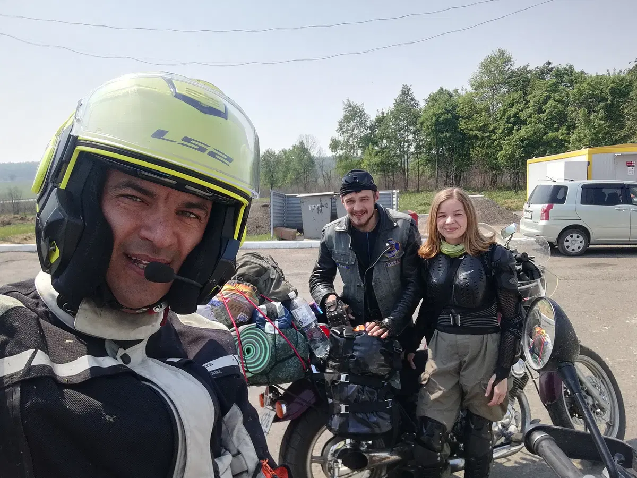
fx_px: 497
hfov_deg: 65.3
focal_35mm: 27
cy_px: 239
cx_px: 318
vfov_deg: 51.4
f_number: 2
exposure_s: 1/494
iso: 50
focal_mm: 2.82
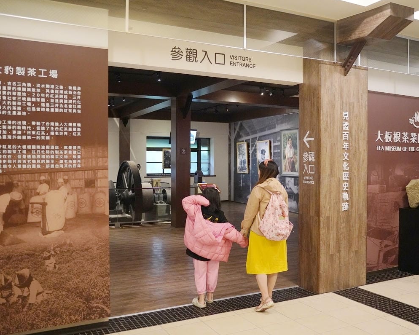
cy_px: 167
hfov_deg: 52.7
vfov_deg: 43.4
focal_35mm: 34
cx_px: 240
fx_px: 422
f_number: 2.8
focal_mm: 30
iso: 5000
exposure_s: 1/160
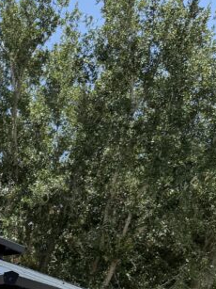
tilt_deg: -5.0
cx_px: -57
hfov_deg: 17.4
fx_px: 666
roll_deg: -0.2
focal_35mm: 80
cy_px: 425
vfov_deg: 21.0
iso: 100
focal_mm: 6.76
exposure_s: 1/3425
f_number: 1.78
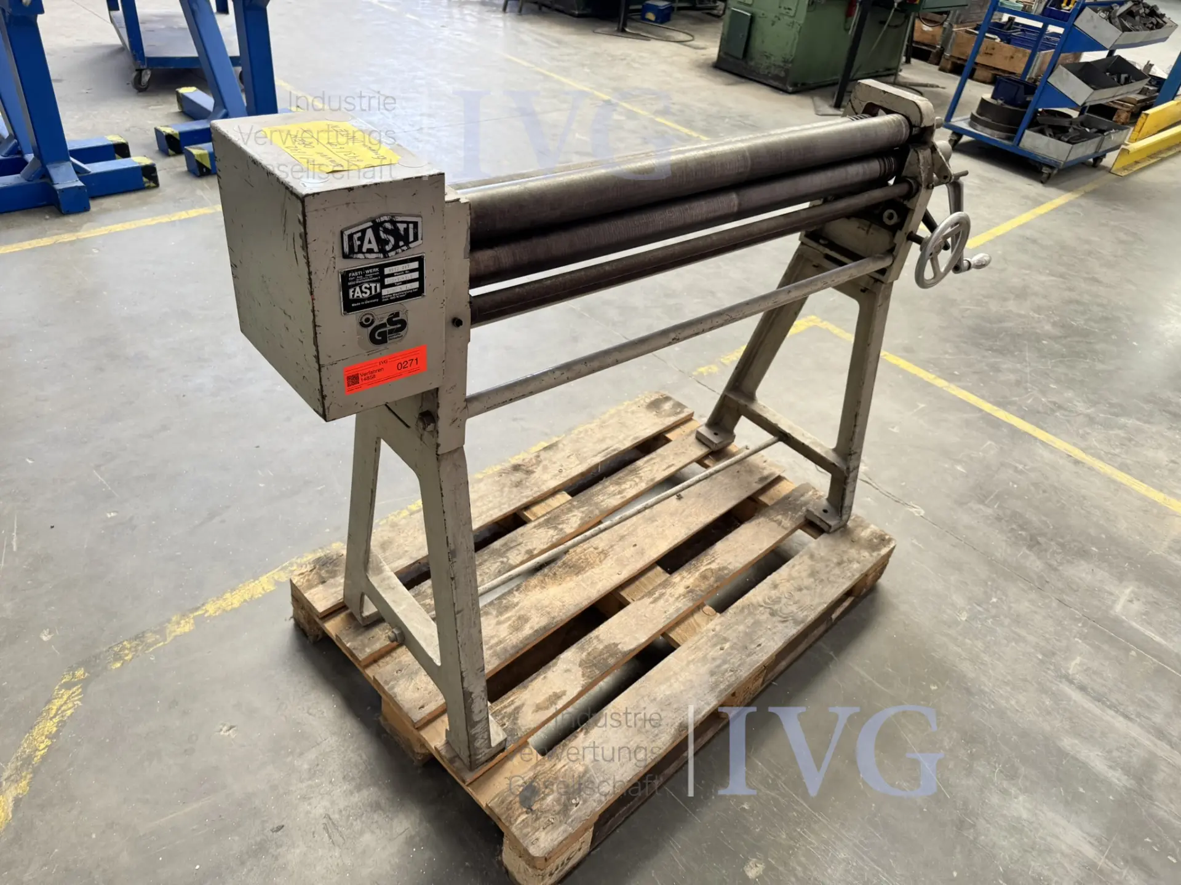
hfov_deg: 71.6
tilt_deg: -37.5
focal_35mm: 24
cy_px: 442
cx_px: 590
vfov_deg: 56.8
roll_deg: -8.1
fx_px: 819
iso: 200
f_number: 1.78
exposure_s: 1/100
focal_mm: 6.76
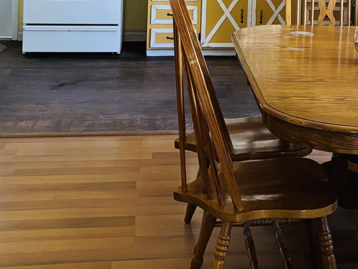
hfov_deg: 25.9
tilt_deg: -3.8
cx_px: 282
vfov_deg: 18.6
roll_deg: -2.5
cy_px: -72
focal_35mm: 74
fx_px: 765
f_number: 1.6
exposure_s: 1/60
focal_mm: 5.96
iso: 250
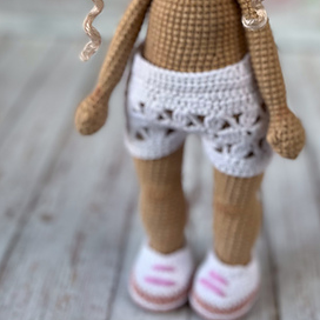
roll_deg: -3.9
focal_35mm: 54
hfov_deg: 31.2
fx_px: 565
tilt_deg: -15.0
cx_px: 234
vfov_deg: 28.9
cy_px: -25
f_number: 1.5
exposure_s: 1/298
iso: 50
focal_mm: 5.7
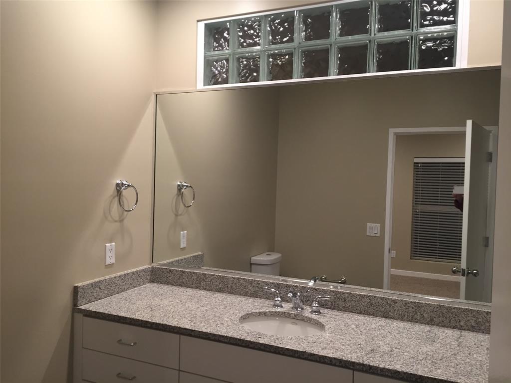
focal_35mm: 29
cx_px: 256
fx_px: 428
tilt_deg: -0.2
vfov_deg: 48.2
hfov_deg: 61.7
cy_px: 192
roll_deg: -1.4
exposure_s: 1/30
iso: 80
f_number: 2.2
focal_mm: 4.15
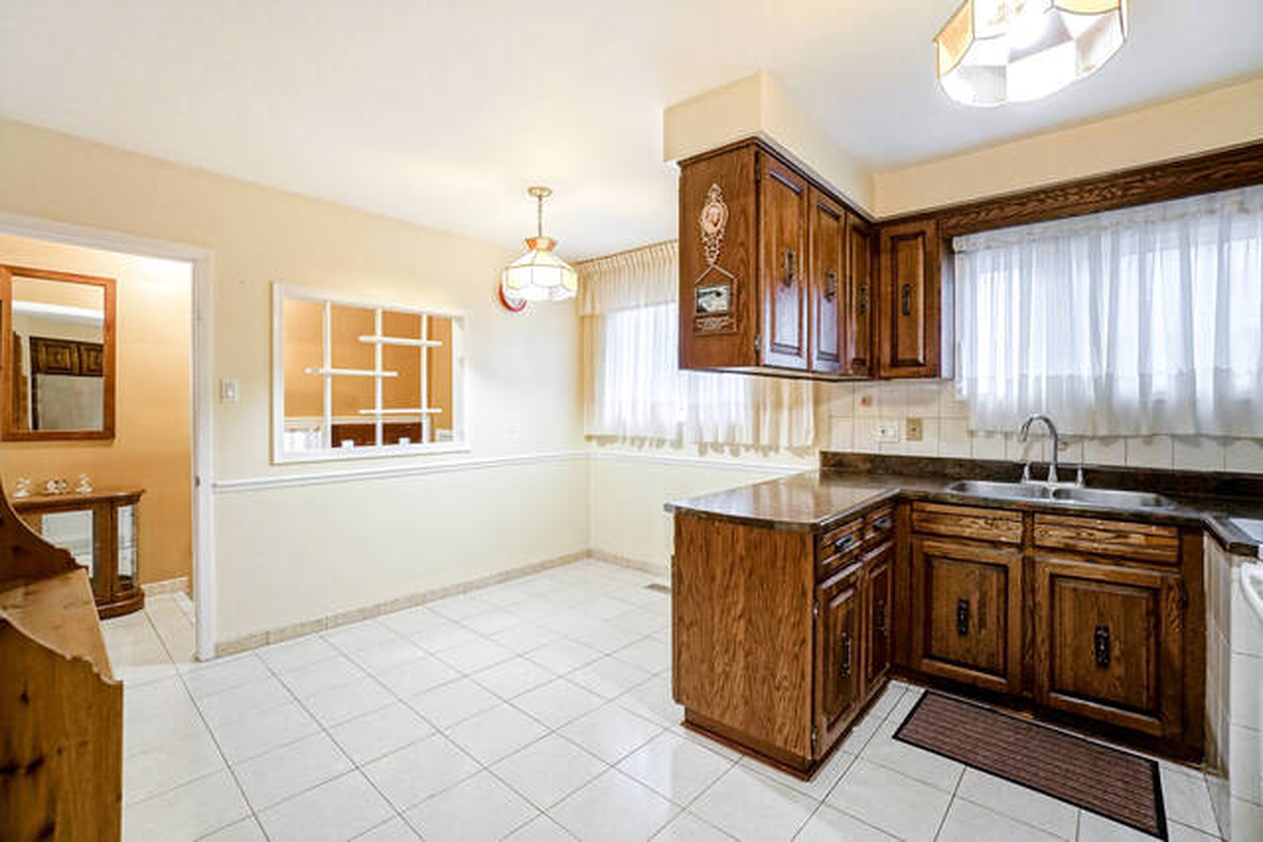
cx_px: 632
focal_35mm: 15
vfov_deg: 77.4
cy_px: 421
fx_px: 526
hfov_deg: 100.4
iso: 2000
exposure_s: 1/30
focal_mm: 10
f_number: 6.3
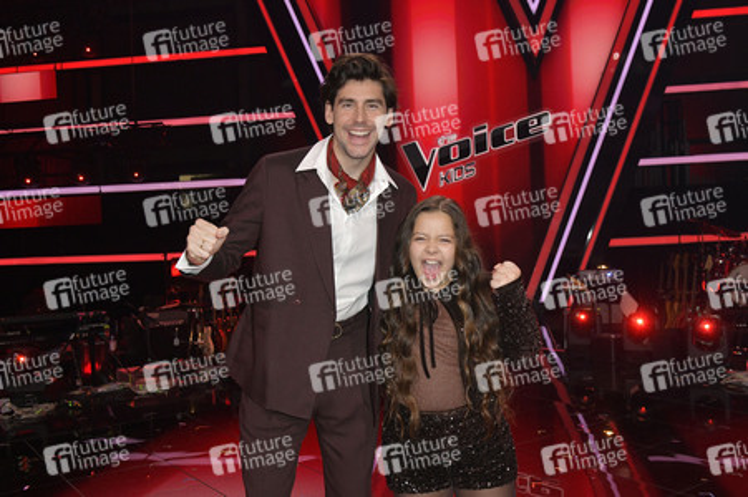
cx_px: 374
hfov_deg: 54.5
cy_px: 248
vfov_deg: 37.8
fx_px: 727
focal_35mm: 35
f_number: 7.1
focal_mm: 35
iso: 2500
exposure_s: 1/200
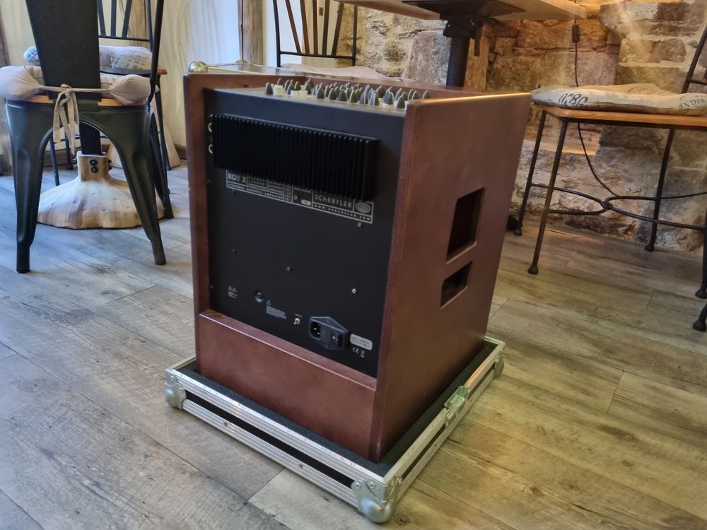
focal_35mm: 26
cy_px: 265
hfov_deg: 67.3
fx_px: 531
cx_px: 354
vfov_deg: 53.1
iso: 1600
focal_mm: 5.4
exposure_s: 1/25
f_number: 1.8
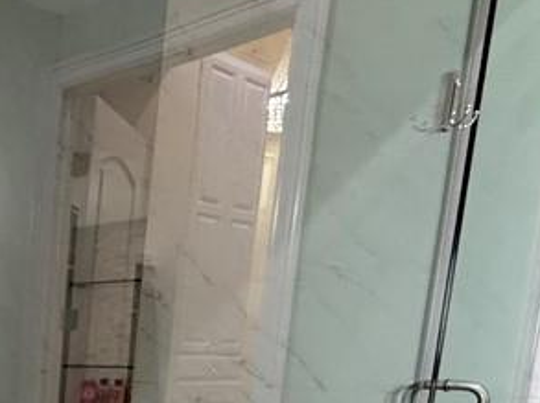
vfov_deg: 26.4
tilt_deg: -9.2
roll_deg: -1.3
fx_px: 763
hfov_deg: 29.1
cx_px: -210
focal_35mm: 49
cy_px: 480
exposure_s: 1/60
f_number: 2.2
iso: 200
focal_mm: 2.22
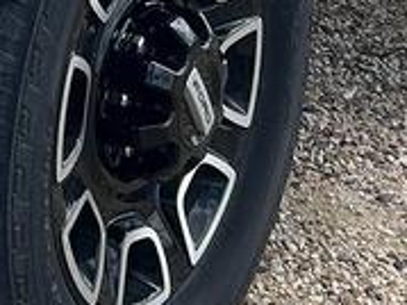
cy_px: -480
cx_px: -43
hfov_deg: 10.5
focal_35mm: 186
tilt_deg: -6.1
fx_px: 2185
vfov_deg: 7.4
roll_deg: -0.2
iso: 50
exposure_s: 1/4630
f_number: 1.5
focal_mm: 5.7
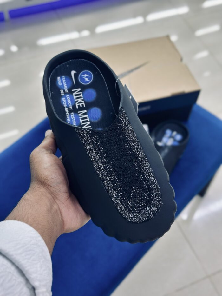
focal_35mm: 48
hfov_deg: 30.3
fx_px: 410
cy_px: 148
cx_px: 111
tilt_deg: -54.6
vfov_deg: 39.7
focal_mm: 6.86
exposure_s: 1/102
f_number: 1.78
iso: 125
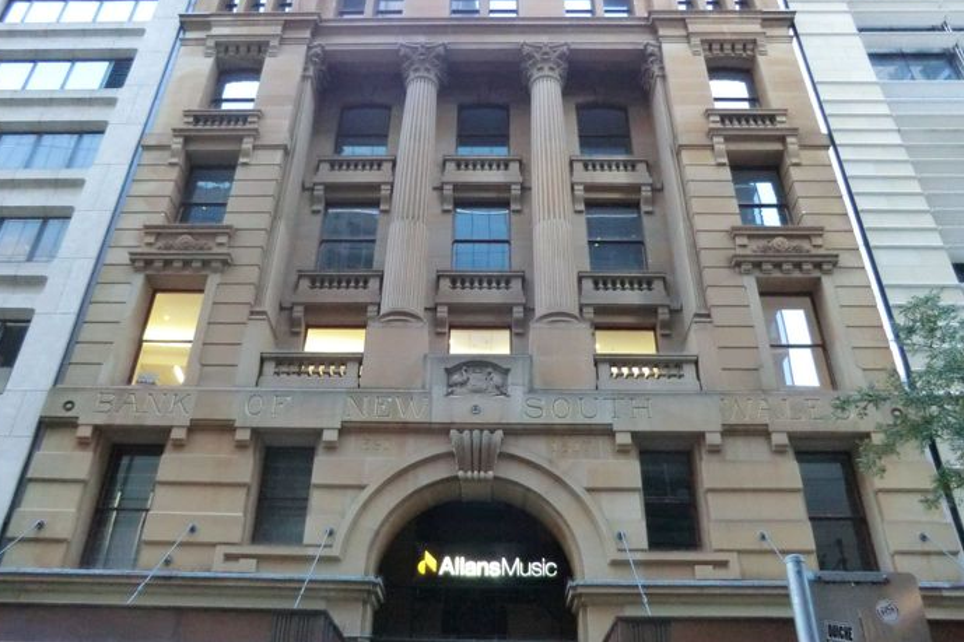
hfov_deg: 63.7
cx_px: 473
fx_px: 776
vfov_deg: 44.9
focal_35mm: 29
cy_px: 334
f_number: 3.2
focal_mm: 4.3
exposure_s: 1/60
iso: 640
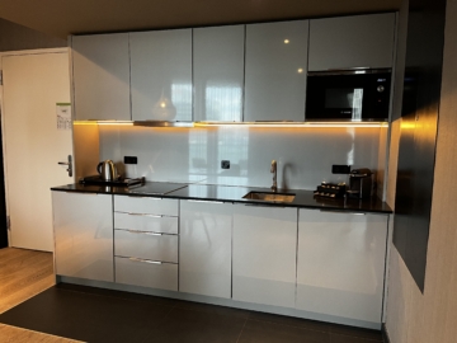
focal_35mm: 26
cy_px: 172
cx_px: 228
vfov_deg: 53.1
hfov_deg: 67.3
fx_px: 343
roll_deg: -0.3
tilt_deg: -6.1
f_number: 1.6
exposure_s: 1/50
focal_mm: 5.1
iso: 250
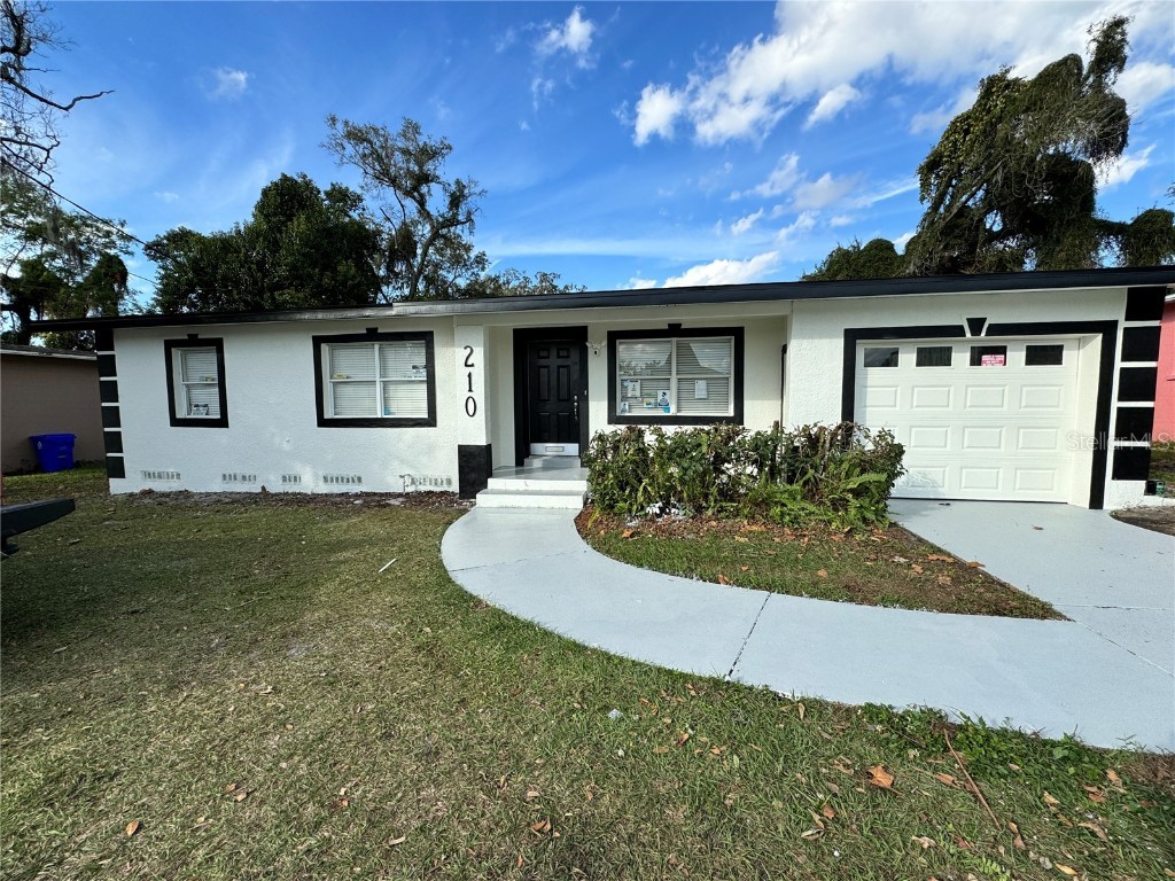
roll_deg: +0.2
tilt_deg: -4.0
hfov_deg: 102.1
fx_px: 475
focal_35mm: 14
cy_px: 440
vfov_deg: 85.7
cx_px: 588
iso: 50
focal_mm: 2.22
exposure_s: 1/1110
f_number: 2.2
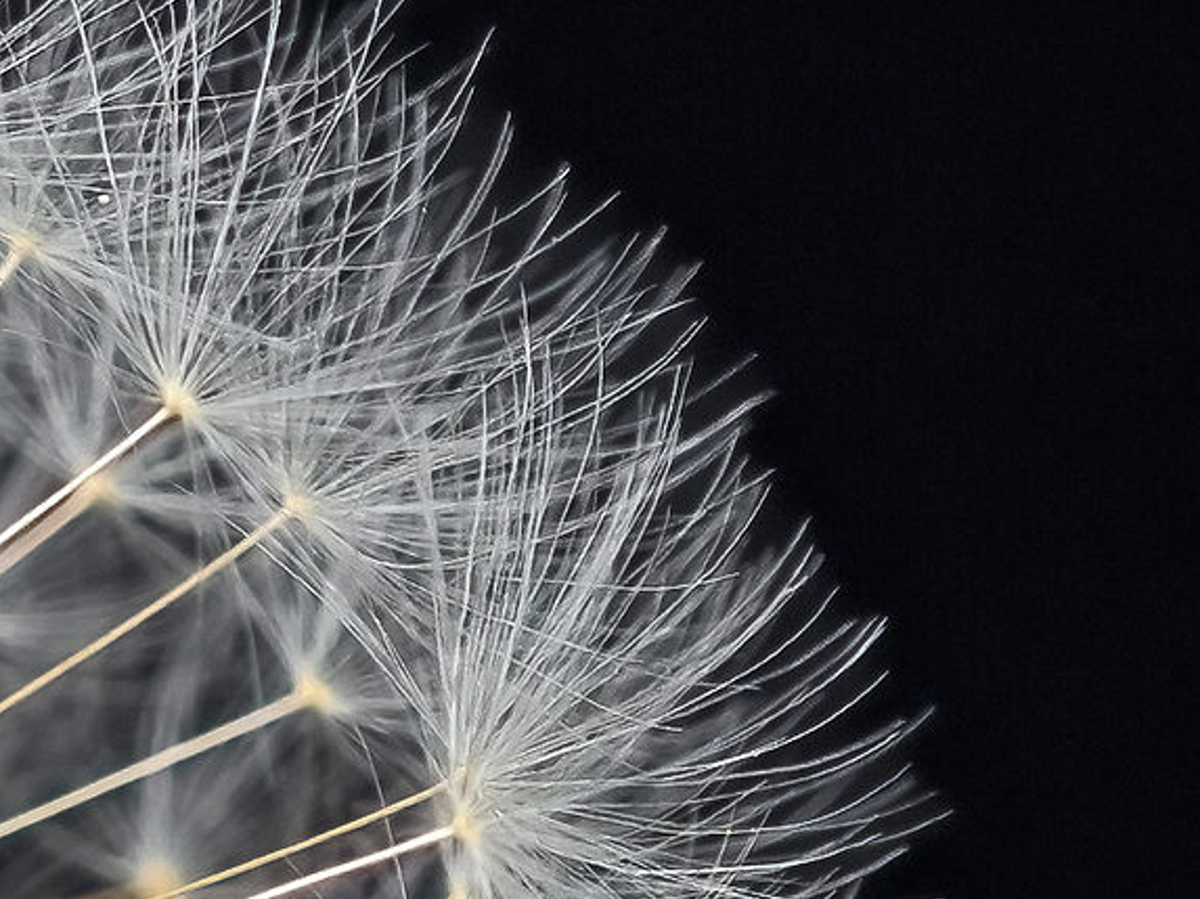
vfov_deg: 2.9
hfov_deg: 3.9
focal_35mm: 503
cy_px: 1243
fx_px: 17426
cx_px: -907
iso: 100
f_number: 3.5
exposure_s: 1/50
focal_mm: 60
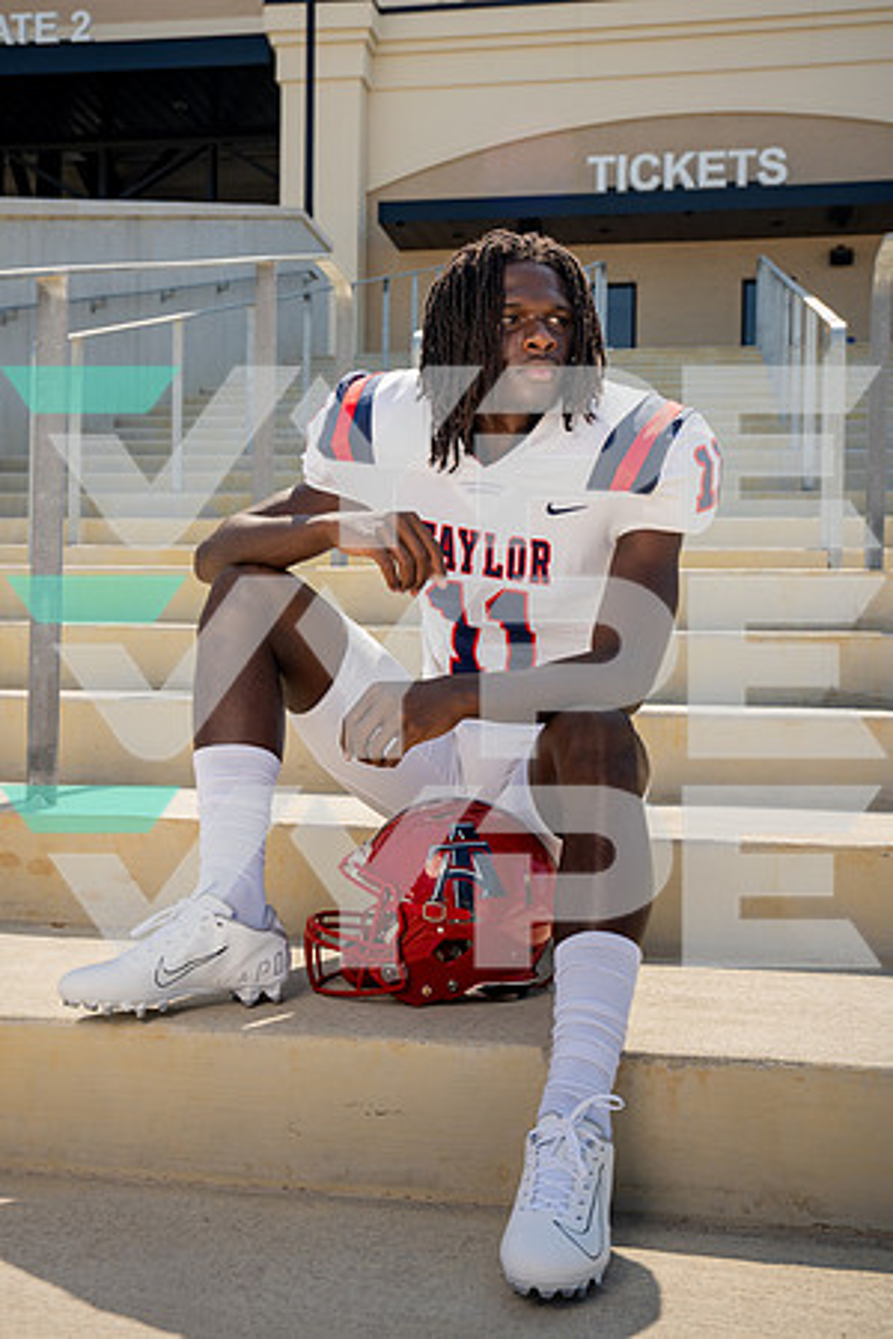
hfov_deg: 31.9
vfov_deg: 46.4
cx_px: 446
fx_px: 1563
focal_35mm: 42
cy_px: 670
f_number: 7.1
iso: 100
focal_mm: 42
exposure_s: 1/320
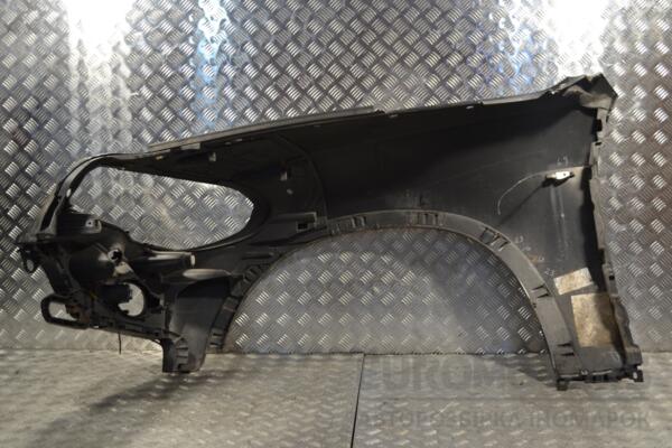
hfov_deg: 43.6
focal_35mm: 45
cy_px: 224
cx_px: 336
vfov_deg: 29.9
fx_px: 840
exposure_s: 1/30
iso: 140
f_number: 4.5
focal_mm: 30
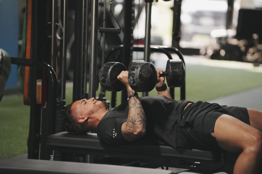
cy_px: 87
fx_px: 1455
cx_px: 131
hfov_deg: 10.3
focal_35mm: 200
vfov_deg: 6.9
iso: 5000
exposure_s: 1/1000
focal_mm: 200
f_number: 2.8
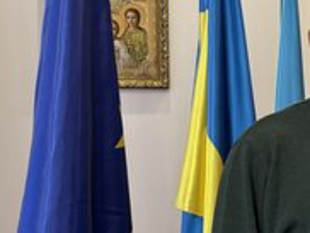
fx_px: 511
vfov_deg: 25.7
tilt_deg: -0.7
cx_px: 273
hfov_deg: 32.3
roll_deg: +0.9
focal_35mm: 57
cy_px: 117
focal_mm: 5.96
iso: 125
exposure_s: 1/50
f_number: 1.6
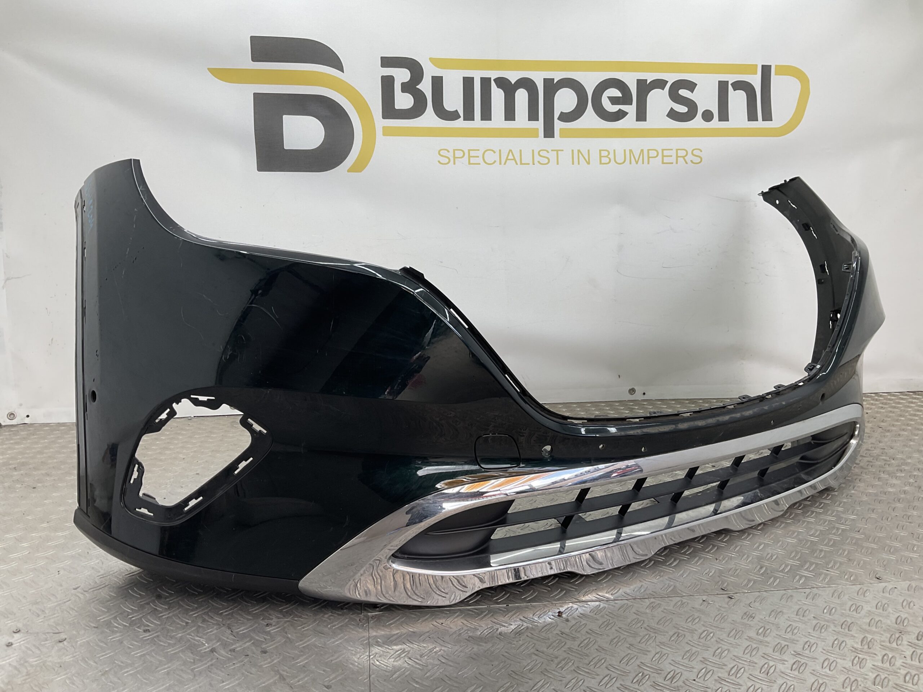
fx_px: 773
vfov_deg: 48.2
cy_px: 346
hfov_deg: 61.7
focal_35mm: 29
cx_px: 462
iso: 16
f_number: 1.8
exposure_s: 1/107
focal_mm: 3
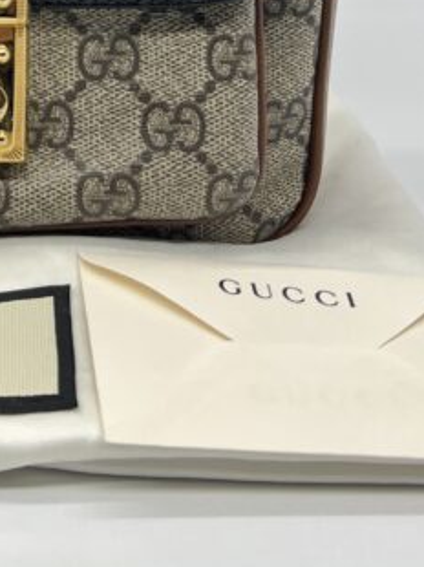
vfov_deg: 20.5
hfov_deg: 16.5
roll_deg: +0.0
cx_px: -66
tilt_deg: -11.9
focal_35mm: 86
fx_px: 1406
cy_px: -201
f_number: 1.5
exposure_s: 1/100
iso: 40
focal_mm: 5.7
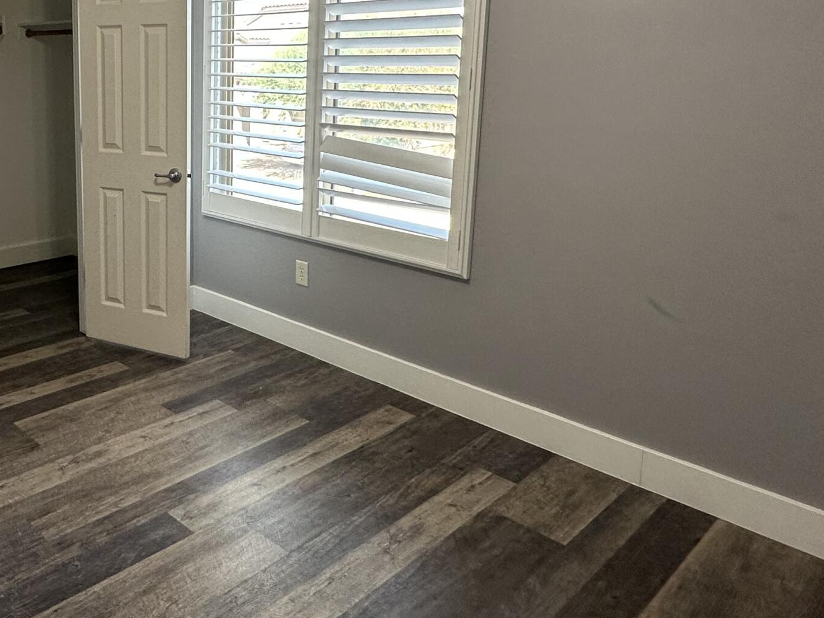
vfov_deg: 44.4
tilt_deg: -9.0
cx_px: 170
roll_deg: +0.0
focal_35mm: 31
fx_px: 738
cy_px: 182
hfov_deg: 54.5
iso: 160
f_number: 2.2
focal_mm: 2.22
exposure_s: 1/120
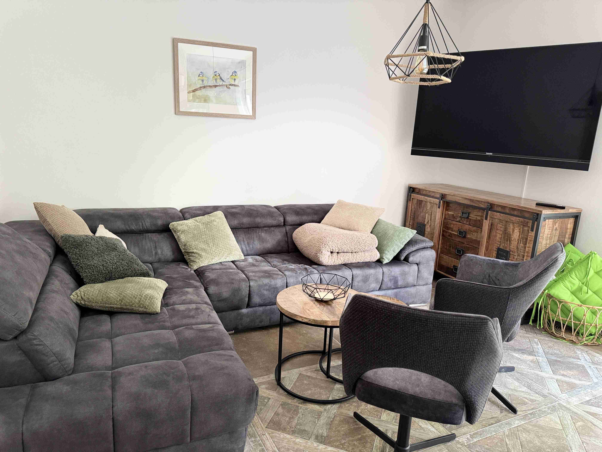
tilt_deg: -12.1
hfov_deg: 71.6
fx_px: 417
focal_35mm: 24
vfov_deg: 56.8
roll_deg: -2.5
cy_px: 226
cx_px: 301
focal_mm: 6.76
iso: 400
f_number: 1.78
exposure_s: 1/60
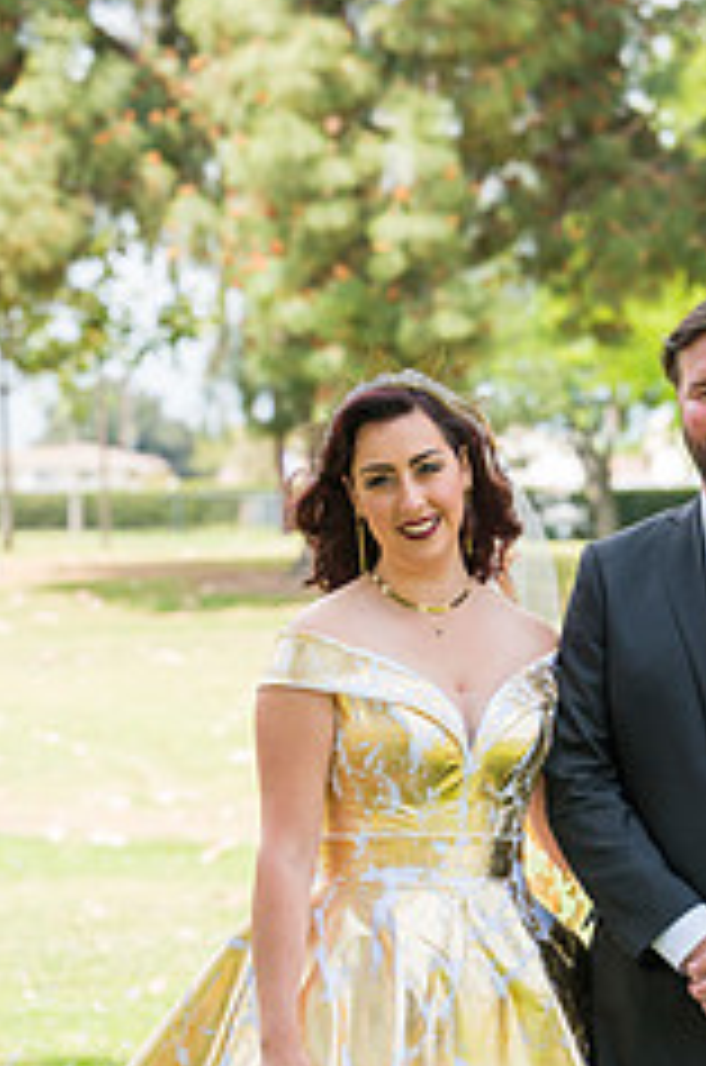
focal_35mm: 133
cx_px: 551
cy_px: 904
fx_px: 3929
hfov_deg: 10.2
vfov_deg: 15.3
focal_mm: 70
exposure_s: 1/2000
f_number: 3.5
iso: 500
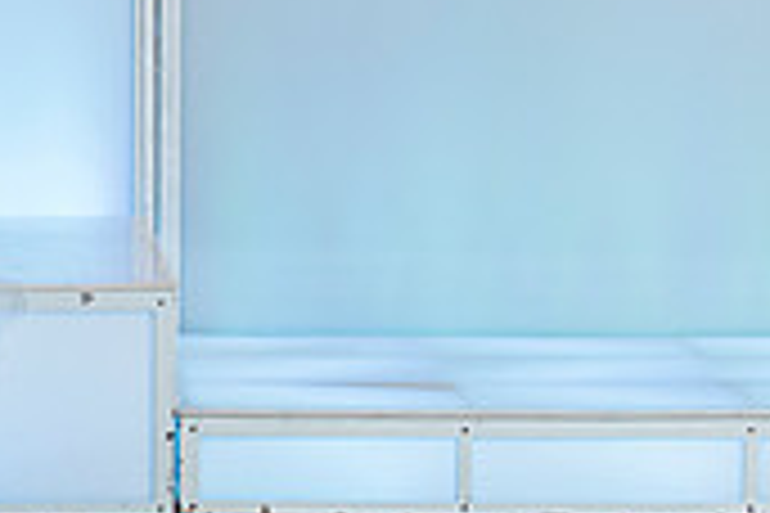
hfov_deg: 6.7
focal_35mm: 305
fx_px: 6523
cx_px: -279
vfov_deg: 4.5
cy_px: -210
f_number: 4
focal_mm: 86
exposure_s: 1/100
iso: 1250
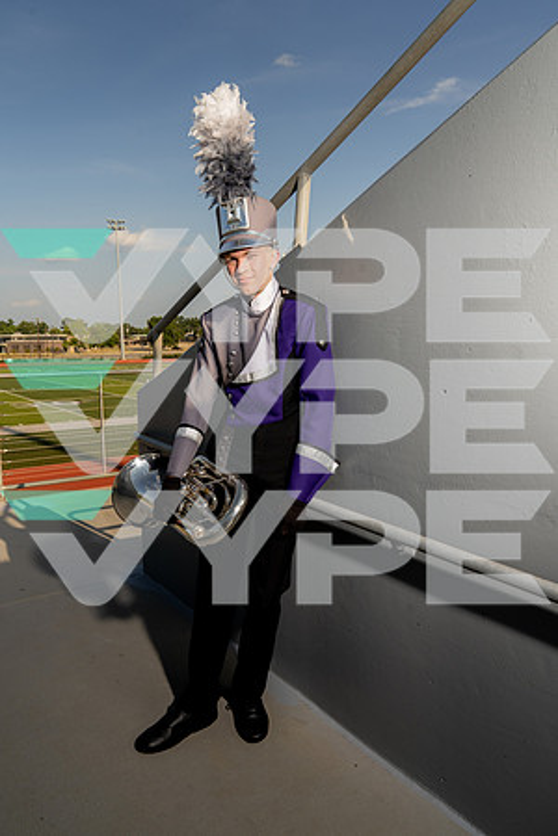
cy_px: 418
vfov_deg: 65.5
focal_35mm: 28
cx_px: 279
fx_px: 651
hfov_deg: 46.4
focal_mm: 28
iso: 100
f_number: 8
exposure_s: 1/250
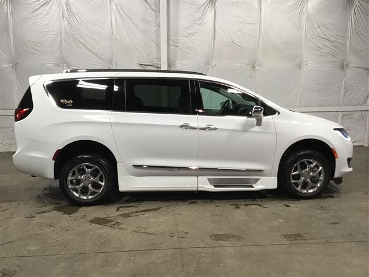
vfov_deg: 45.4
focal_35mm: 31
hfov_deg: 58.4
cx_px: 184
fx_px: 330
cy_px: 138
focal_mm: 3.3
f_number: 2.4
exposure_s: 1/30
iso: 50
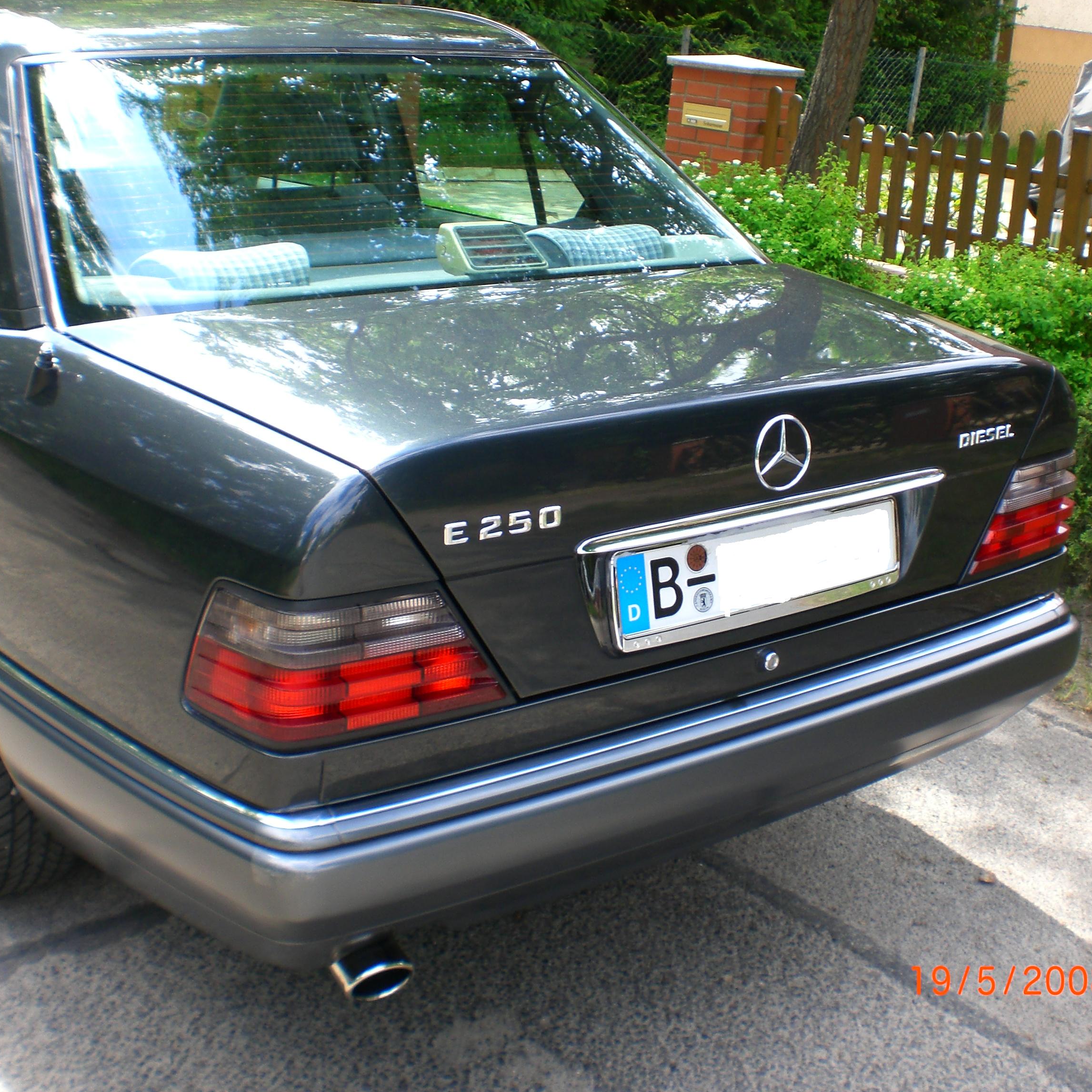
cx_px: 629
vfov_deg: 37.6
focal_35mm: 45
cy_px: 545
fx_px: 1606
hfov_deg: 37.5
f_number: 4.4
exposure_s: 1/80
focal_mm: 6.3
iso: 50
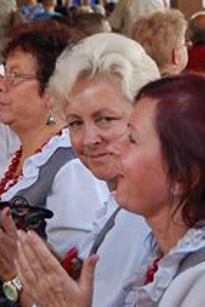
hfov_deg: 9.6
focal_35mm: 142
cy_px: 113
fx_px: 1215
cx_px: 37
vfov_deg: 14.4
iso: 400
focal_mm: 34
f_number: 5
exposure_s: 1/80
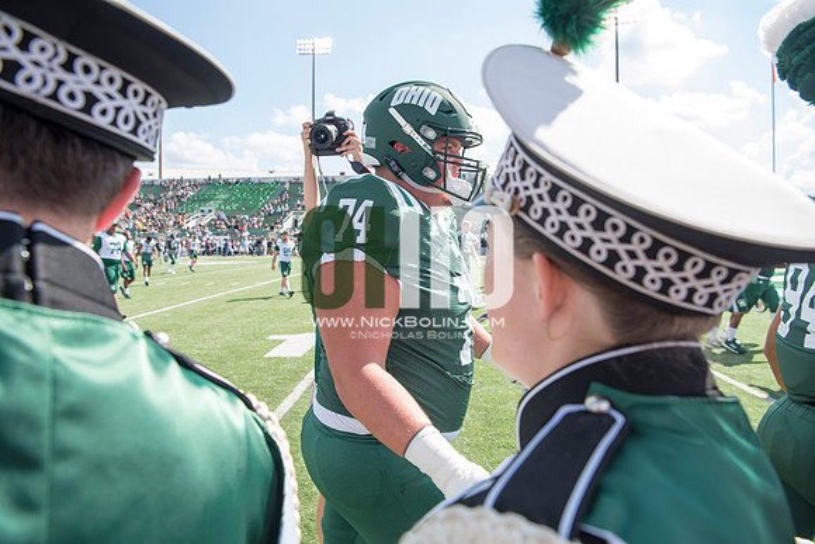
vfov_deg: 53.2
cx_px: 408
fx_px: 543
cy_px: 272
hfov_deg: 73.7
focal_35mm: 24
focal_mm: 24
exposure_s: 1/500
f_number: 5.6
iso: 200
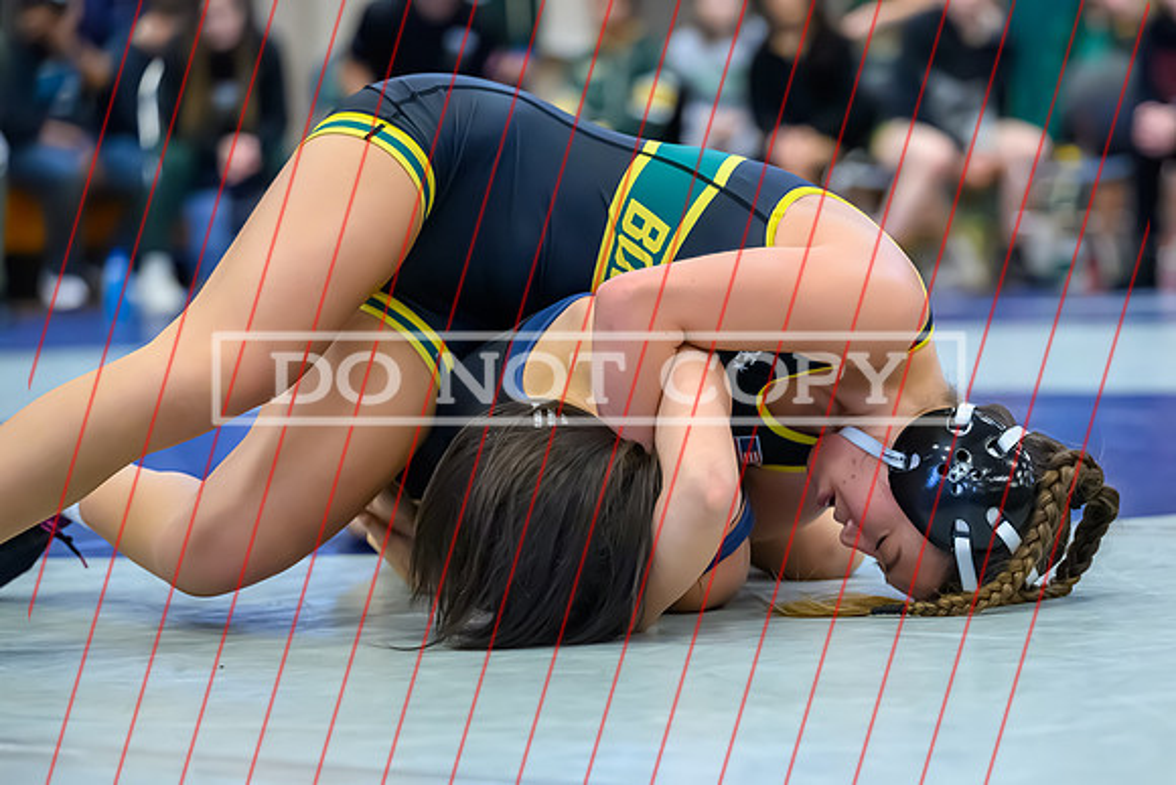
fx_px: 4088
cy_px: 486
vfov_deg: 11.0
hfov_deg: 16.4
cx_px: 728
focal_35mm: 125
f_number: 2.8
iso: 10000
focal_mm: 101
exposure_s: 1/640
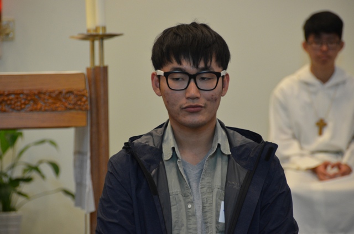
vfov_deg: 4.6
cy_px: 117
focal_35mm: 300
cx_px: 177
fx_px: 2944
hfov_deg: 6.9
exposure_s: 1/50
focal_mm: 200
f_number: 5.6
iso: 1600
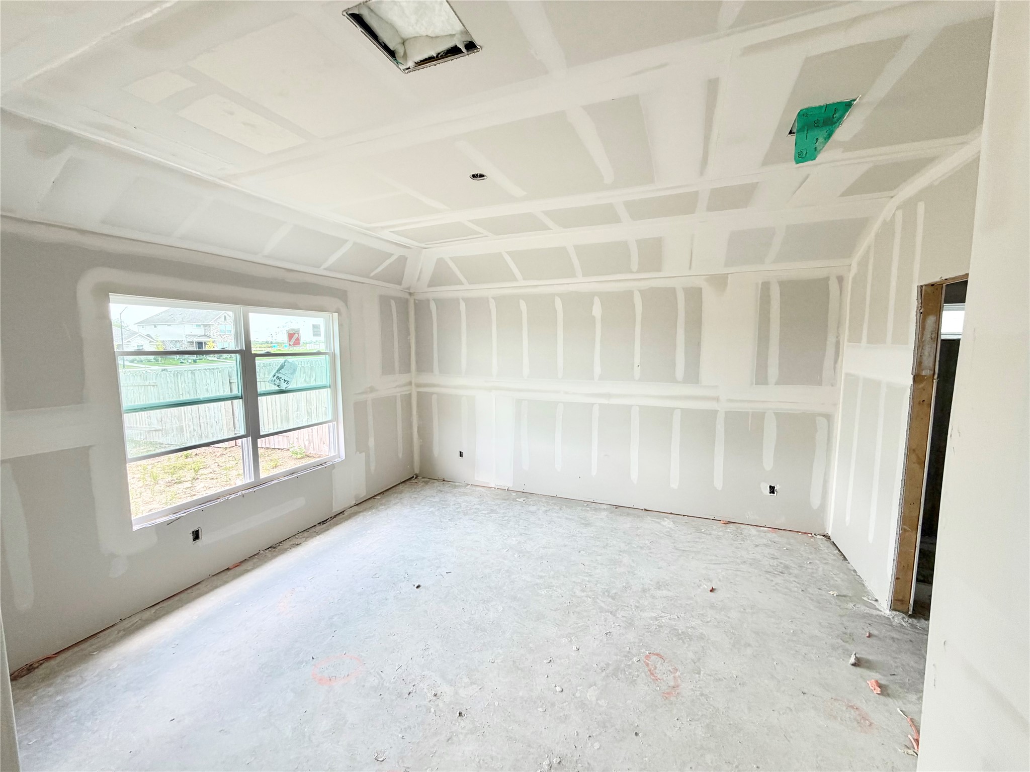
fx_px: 417
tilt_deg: -6.6
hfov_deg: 102.1
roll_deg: +0.2
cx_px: 515
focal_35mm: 14
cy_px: 386
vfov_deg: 85.7
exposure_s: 1/121
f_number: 2.2
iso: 80
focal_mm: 2.22
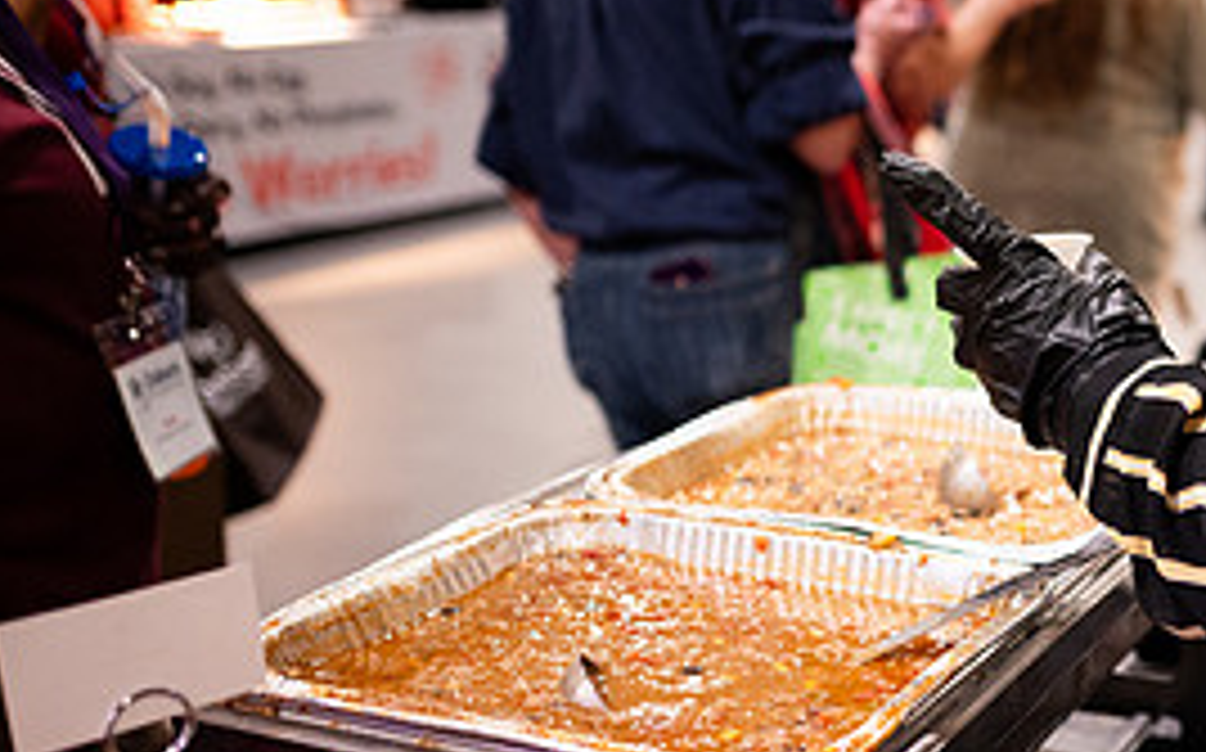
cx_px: 1224
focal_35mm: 53
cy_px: 547
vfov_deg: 24.1
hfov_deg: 34.5
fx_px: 1741
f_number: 1.8
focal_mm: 24
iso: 1250
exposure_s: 1/200
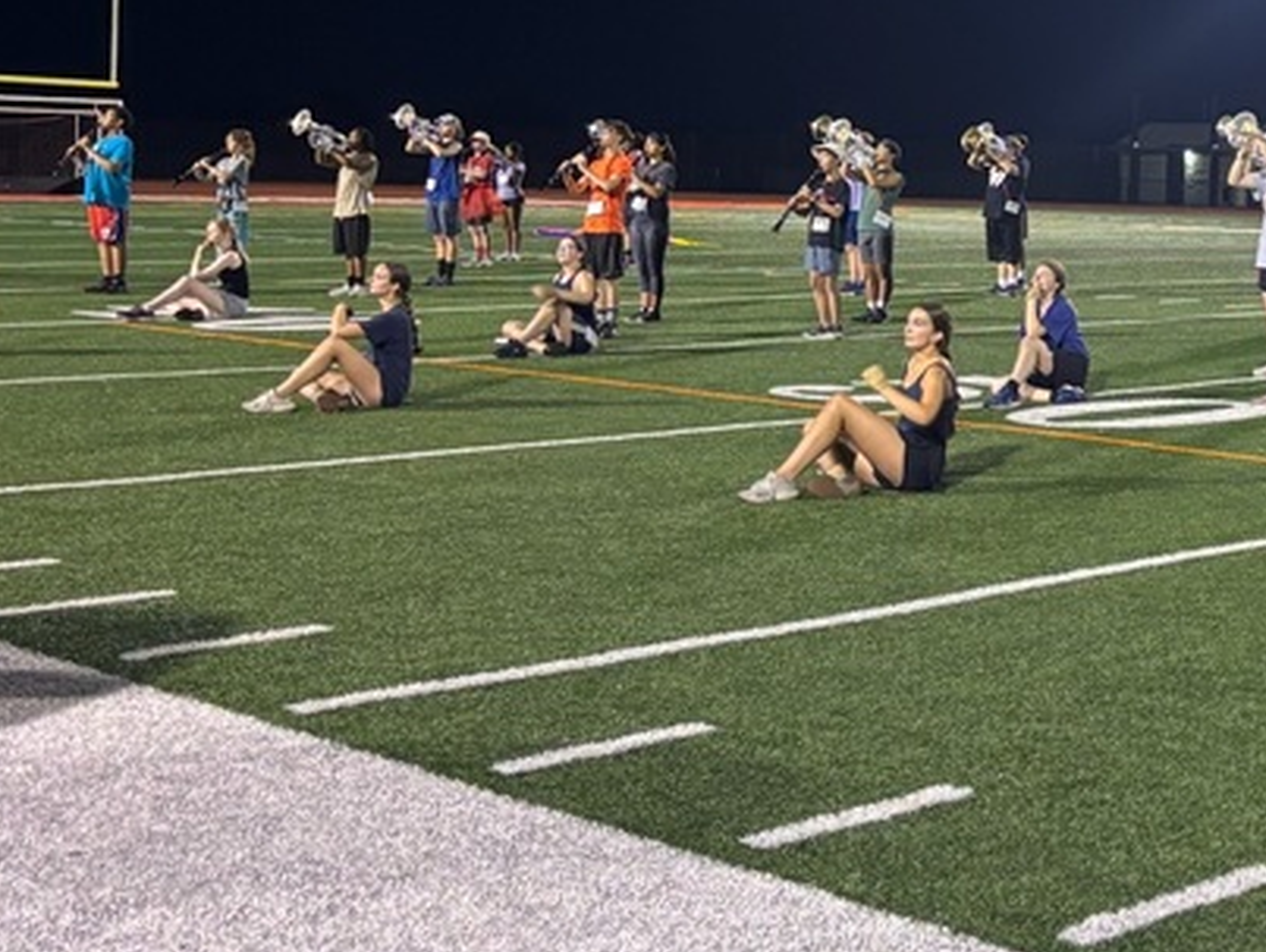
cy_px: 264
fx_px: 2416
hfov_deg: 27.6
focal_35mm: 66
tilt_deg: -1.6
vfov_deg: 22.1
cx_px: 1279
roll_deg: -1.6
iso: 250
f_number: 1.6
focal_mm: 5.96
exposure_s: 1/60
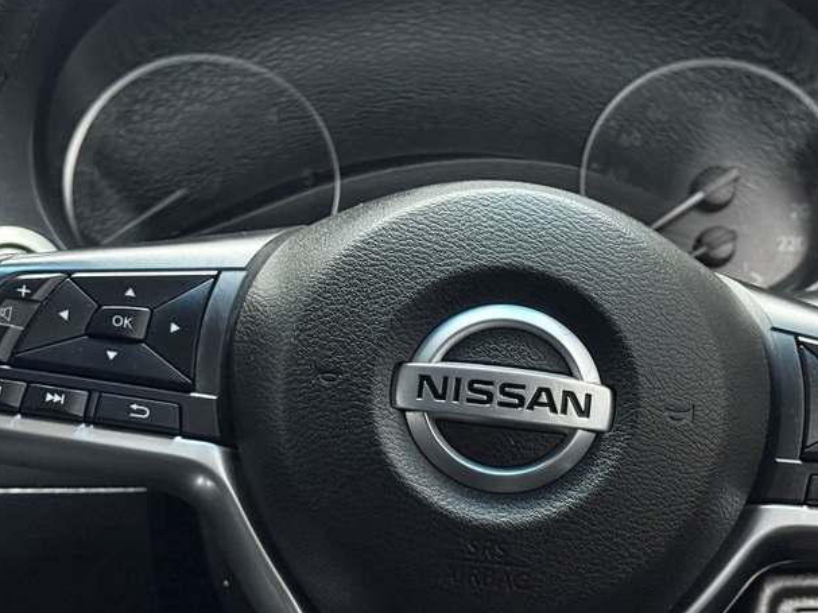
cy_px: 357
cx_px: 470
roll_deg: -0.1
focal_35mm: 81
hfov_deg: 24.1
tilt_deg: -14.9
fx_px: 1914
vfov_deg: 18.2
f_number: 1.78
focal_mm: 6.76
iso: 800
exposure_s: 1/28
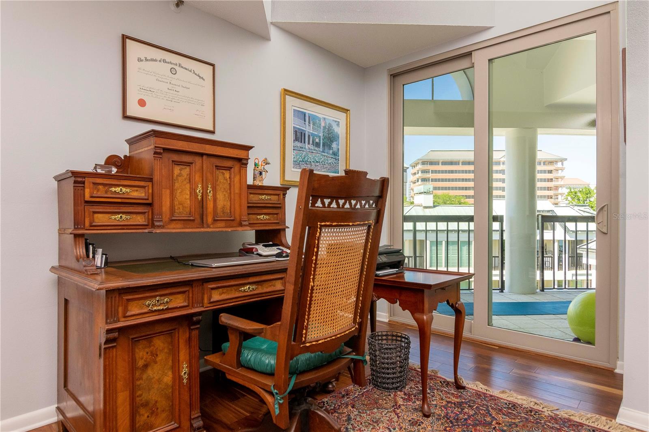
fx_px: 378
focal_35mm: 21
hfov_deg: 81.2
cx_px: 324
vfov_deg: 59.5
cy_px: 216
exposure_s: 1/200
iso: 640
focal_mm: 14
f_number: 11
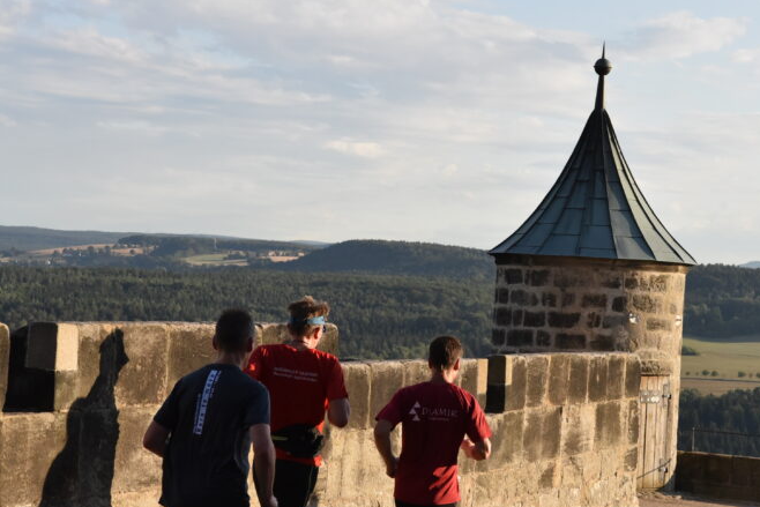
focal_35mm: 109
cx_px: 498
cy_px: 309
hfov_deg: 18.7
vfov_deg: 12.6
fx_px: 2301
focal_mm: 70
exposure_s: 1/2500
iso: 2500
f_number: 10
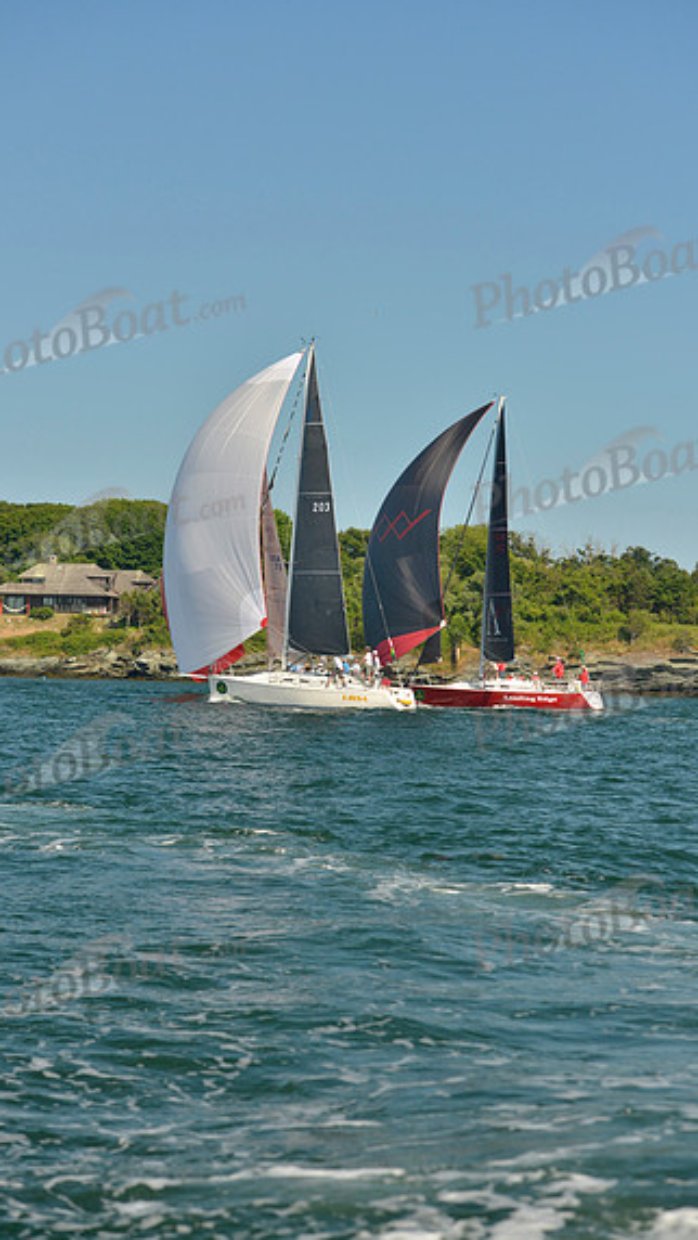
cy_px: 616
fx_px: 2795
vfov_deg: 25.0
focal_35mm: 85
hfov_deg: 14.2
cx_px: 359
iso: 400
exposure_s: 1/1250
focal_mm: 80
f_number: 5
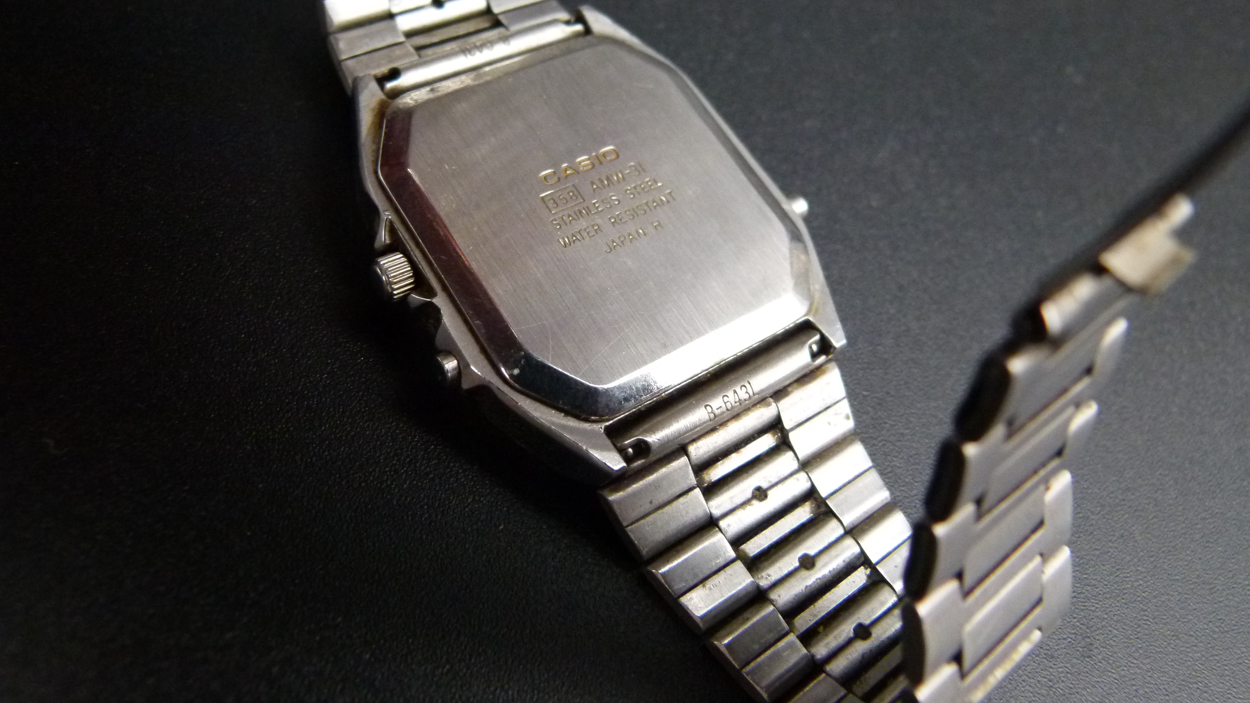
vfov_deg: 33.5
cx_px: 625
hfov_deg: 56.6
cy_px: 250
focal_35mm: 35
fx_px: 1160
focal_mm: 5.7
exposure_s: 1/60
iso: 400
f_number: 3
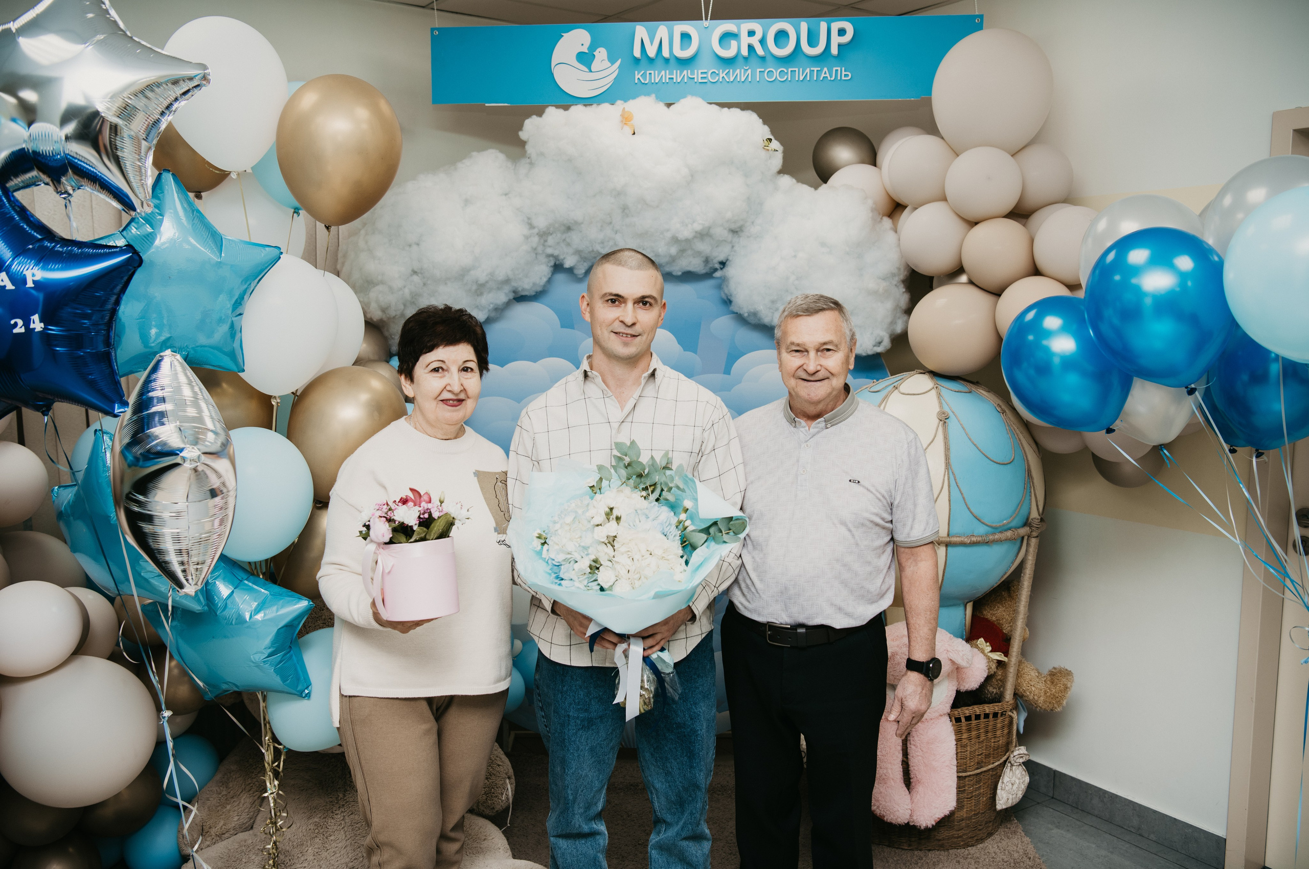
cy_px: 429
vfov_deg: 41.9
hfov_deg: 59.9
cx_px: 659
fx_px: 1135
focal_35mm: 31
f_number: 4
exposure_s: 1/160
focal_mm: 31
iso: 160
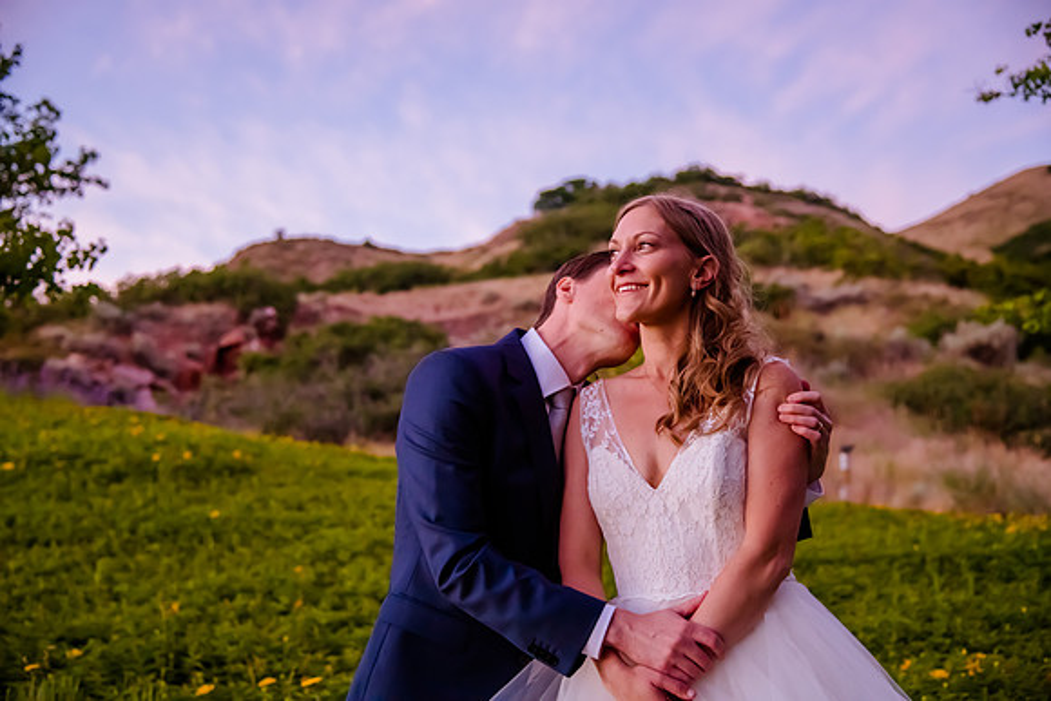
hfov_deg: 39.6
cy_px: 350
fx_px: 1460
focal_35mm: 50
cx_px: 526
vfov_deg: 27.0
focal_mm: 50
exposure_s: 1/500
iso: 5000
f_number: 4
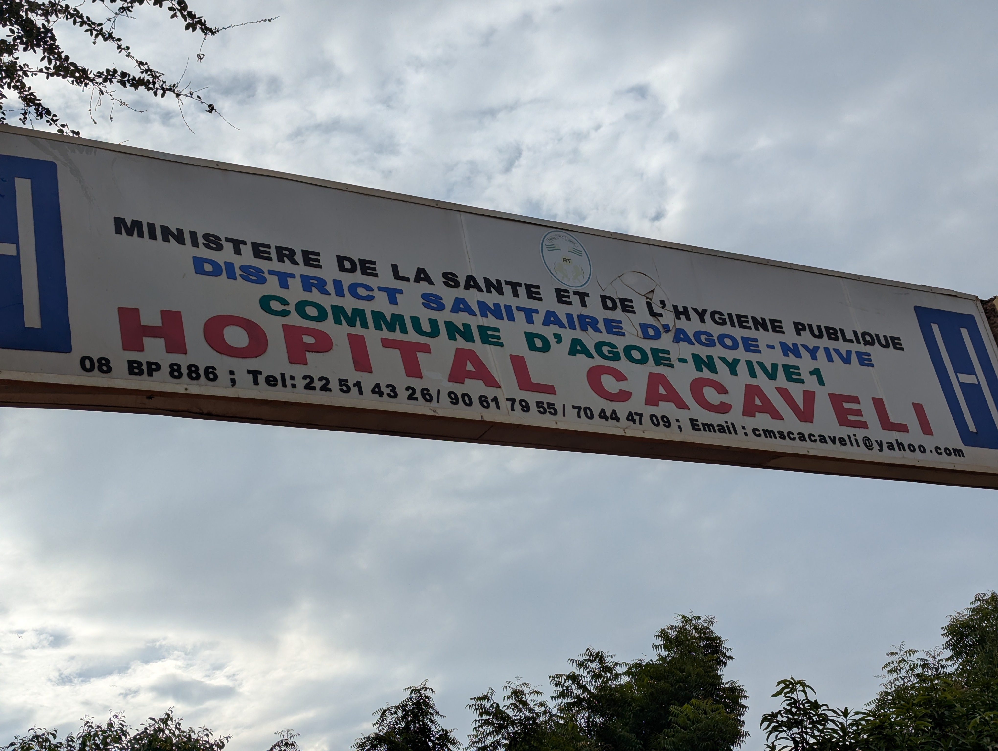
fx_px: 1386
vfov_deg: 30.3
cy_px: 376
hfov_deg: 39.6
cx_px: 499
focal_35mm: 48
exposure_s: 1/3448
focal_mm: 6.81
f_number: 1.85
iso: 46
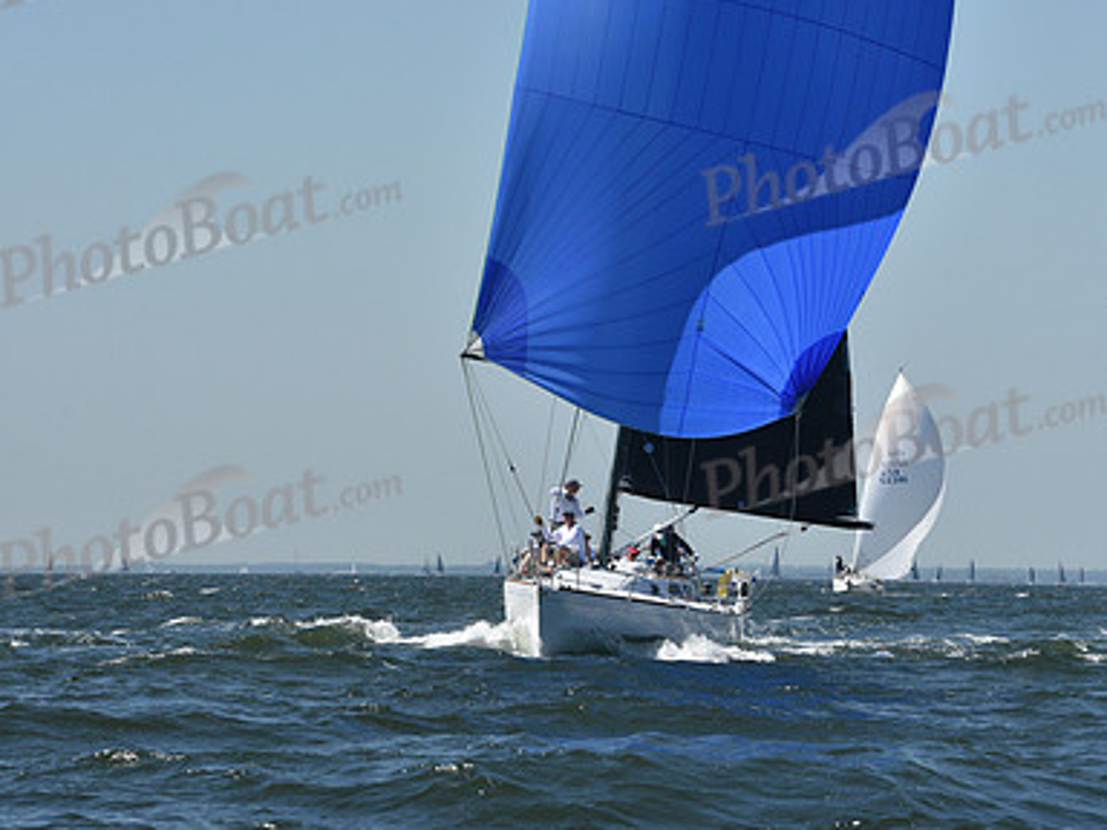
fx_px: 6268
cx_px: 552
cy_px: 43
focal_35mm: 196
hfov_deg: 10.1
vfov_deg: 7.6
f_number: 9
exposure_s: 1/1250
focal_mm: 135
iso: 250
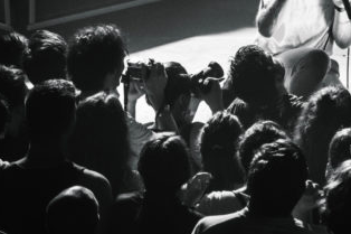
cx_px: 313
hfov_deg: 8.4
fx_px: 2377
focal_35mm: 244
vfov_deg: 5.6
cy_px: 18
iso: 4000
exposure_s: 1/250
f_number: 4
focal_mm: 85
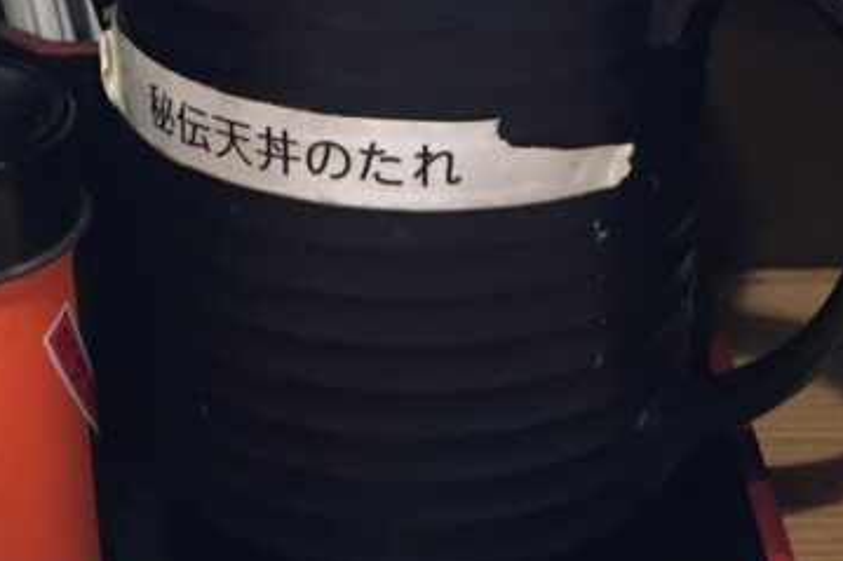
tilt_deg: -29.0
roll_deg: -0.8
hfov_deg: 23.6
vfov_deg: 15.8
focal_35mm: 86
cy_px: 406
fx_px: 2013
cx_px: 474
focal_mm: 4.15
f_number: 2.2
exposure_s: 1/15
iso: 500
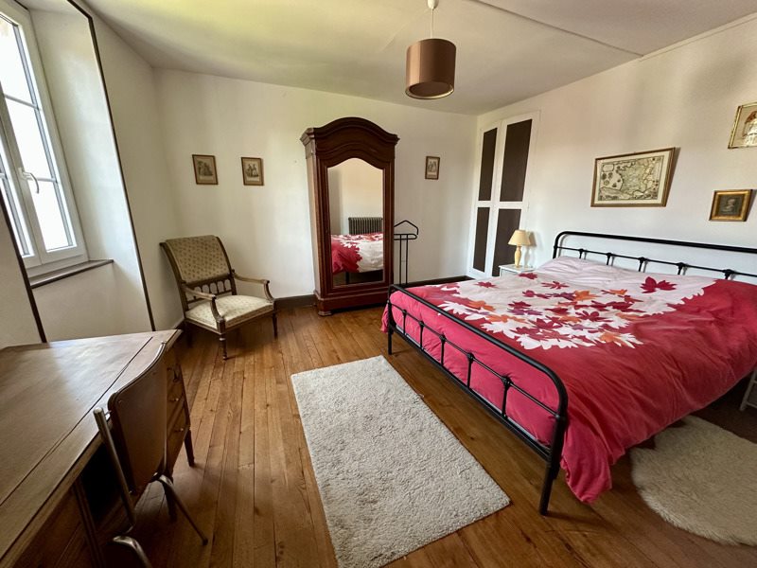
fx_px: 306
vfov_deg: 85.7
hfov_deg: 102.1
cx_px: 378
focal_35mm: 14
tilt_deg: -14.2
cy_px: 284
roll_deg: +0.4
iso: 320
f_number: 2.2
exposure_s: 1/75
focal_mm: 2.22
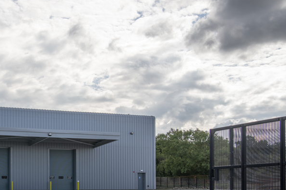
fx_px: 437
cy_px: 122
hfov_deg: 34.9
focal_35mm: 55
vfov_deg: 24.5
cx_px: 50
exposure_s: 1/800
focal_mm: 32
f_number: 5.6
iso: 100
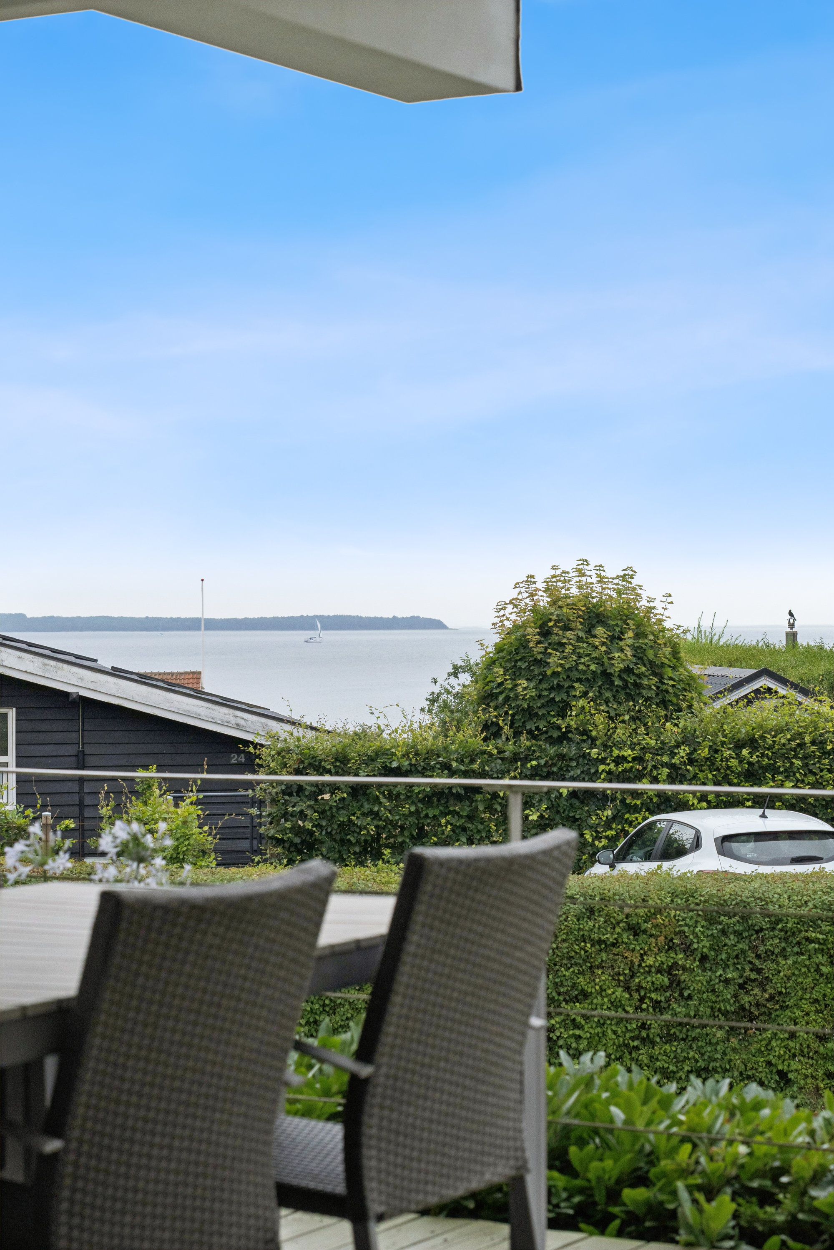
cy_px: 625
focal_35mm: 86
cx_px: 417
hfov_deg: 16.0
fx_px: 2971
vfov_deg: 23.8
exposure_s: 1/1600
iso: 640
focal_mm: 57
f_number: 6.3
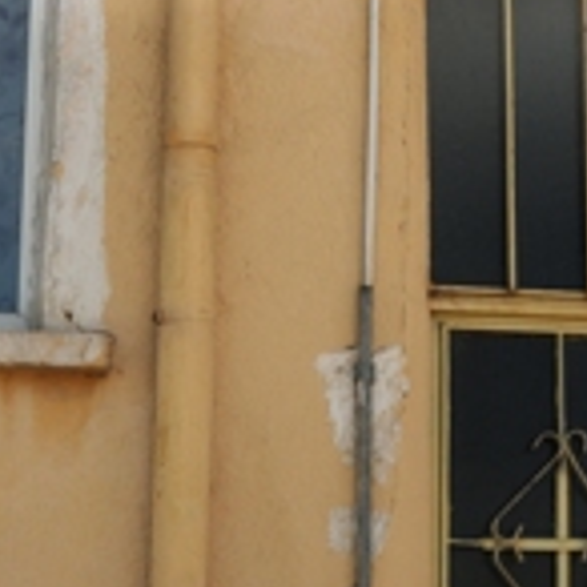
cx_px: 306
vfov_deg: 18.4
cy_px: 165
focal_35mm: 94
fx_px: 1803
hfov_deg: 18.5
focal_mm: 24
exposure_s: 1/250
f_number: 11
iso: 200
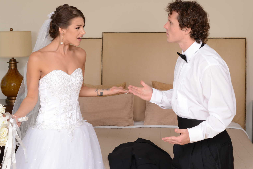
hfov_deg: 32.4
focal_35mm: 62
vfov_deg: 21.9
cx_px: 118
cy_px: 76
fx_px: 436
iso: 640
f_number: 13
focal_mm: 50
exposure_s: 1/200
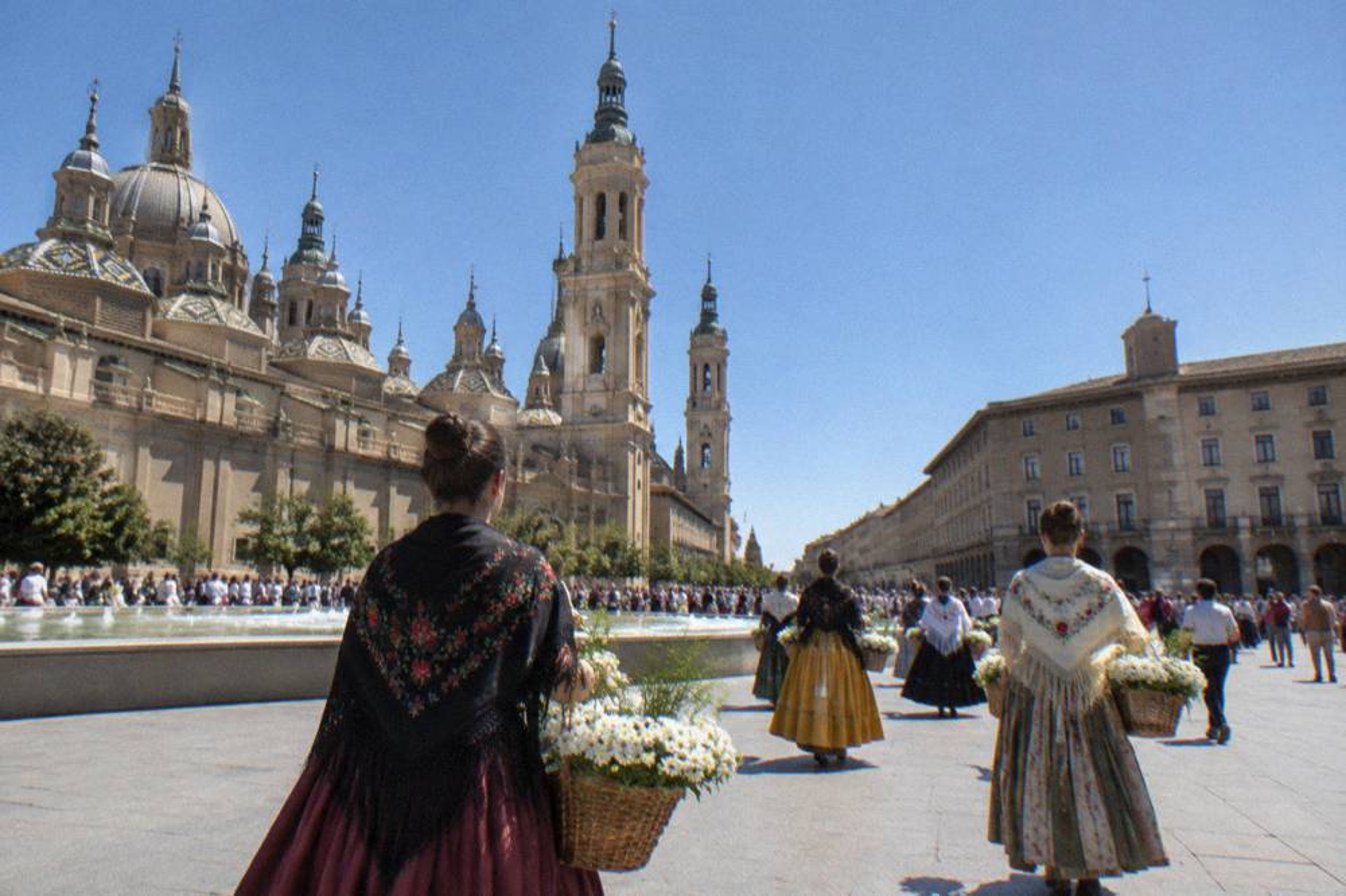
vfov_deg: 33.4
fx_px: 1495
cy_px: 448
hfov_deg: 48.5
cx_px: 673
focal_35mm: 40
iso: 200
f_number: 11
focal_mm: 40
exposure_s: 1/100
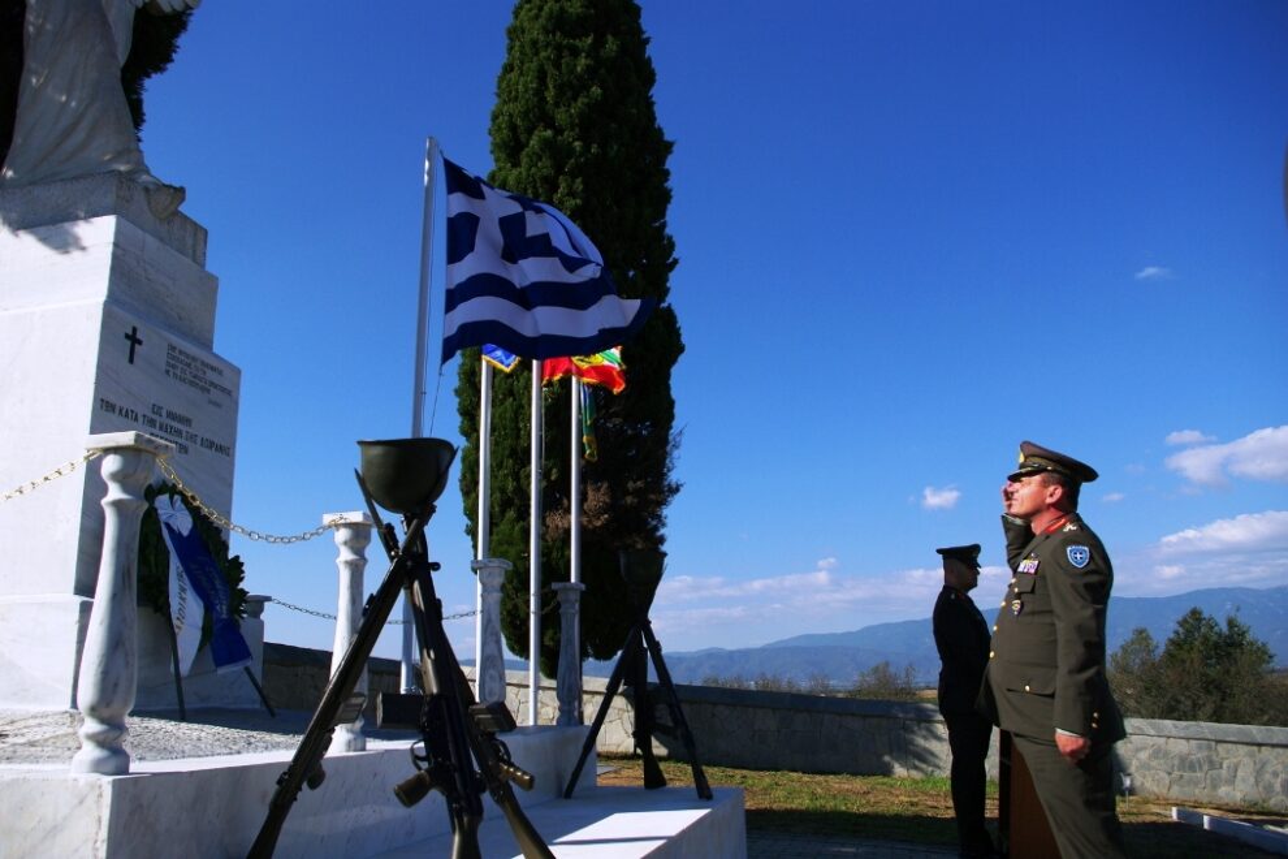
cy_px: 430
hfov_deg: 67.4
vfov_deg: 47.9
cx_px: 644
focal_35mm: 27
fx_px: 966
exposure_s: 1/1000
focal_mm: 18
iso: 200
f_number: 6.7
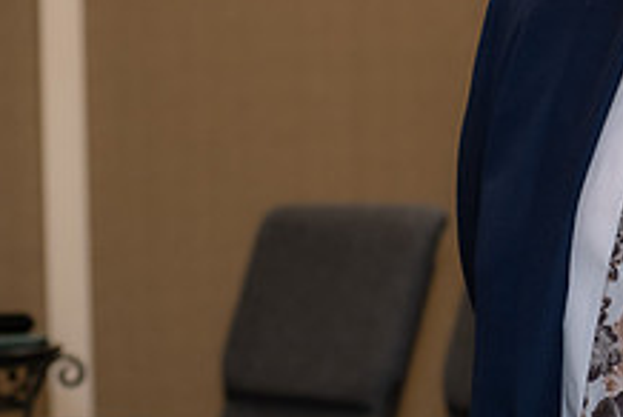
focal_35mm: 186
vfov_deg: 7.4
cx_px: 592
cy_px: -7
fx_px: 3223
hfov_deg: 11.0
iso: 640
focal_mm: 70
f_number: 4
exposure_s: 1/160
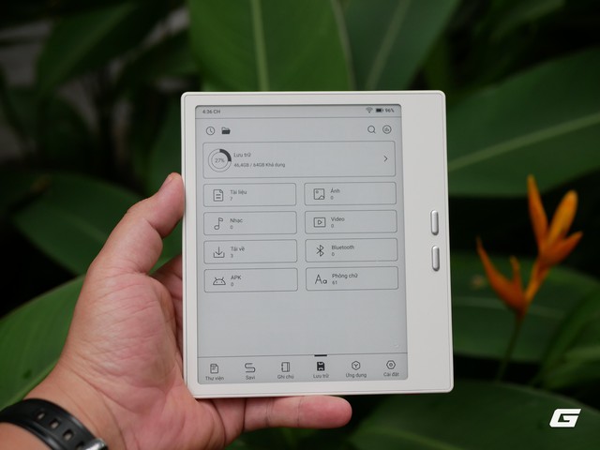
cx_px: 300
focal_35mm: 50
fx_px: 867
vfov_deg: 29.1
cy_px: 225
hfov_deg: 38.2
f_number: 2.8
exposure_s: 1/400
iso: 500
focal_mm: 25
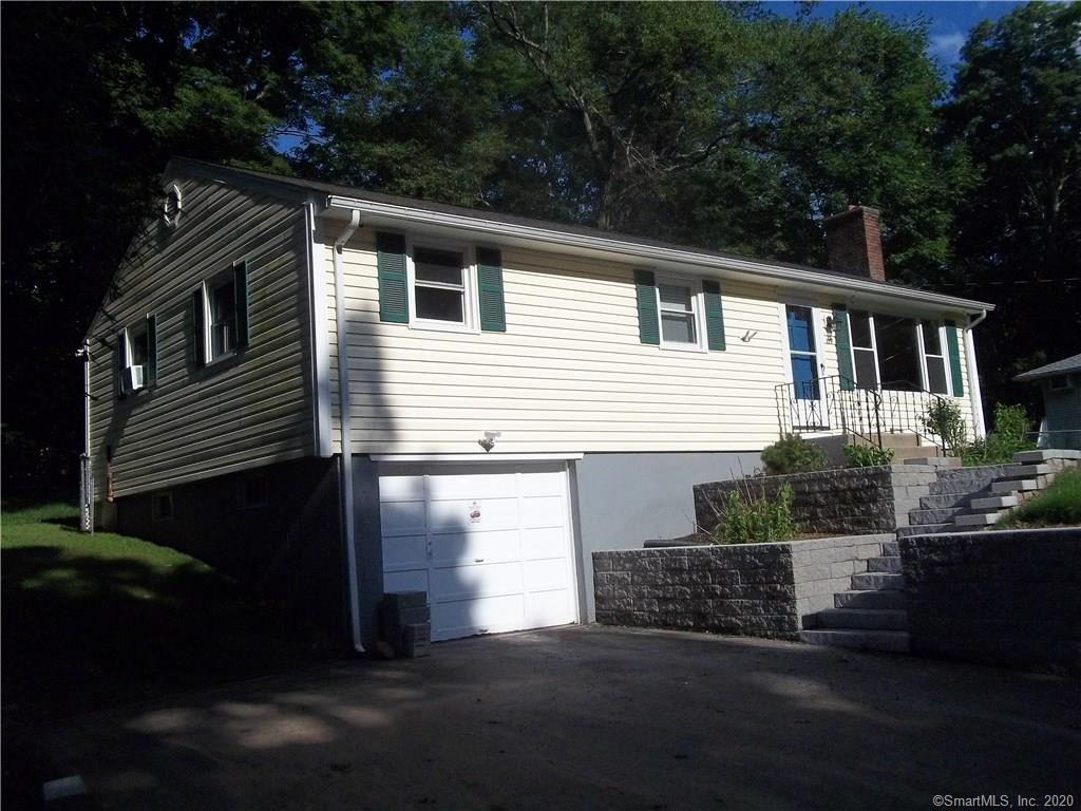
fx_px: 999
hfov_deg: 56.8
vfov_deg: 44.2
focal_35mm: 32
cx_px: 540
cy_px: 406
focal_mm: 5.7
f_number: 8.8
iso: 200
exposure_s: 1/640
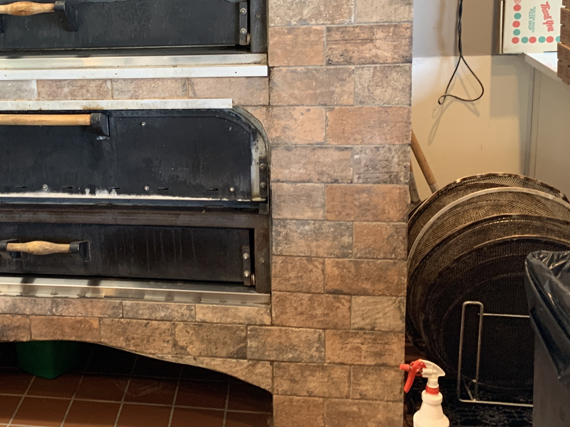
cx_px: 104
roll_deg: +4.2
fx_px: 823
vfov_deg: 28.7
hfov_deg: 36.7
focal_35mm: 50
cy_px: 109
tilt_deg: -12.7
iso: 160
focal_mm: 4.25
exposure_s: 1/60
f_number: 1.8
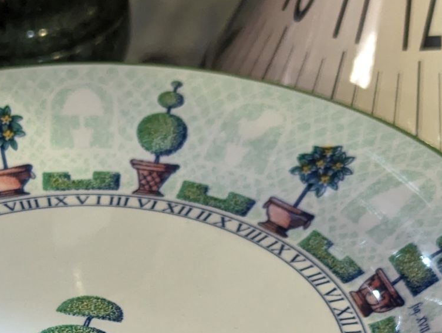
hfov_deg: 15.0
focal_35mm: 130
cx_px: 59
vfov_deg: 11.2
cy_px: 392
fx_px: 1662
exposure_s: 1/99.9
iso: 309
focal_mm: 6.81
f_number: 1.85
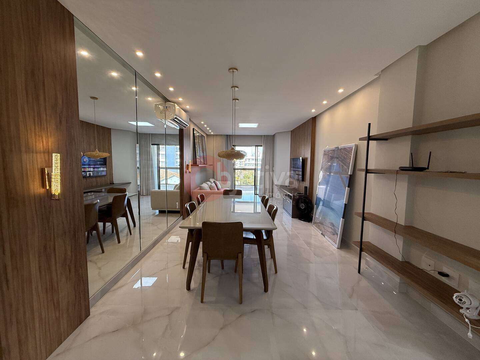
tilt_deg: -5.4
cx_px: 240
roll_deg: -0.4
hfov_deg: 102.1
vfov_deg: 85.7
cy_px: 180
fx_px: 194
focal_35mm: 14
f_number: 2.2
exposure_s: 1/99
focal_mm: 2.22
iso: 160
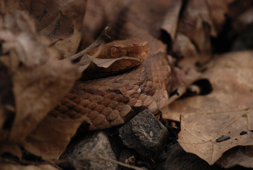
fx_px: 2111
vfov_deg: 4.6
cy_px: 85
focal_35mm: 300
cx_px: 126
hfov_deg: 6.9
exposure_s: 1/500
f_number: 5.6
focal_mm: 200
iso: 320
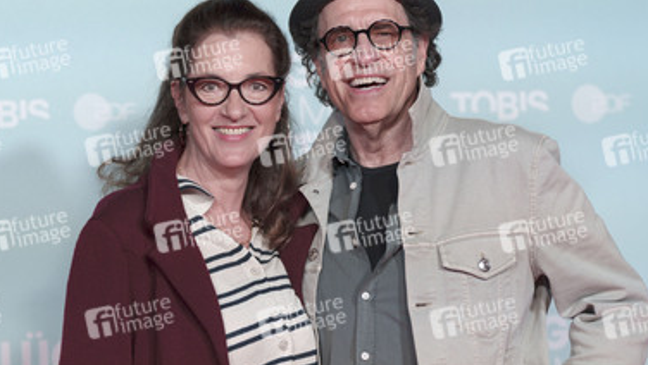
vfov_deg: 9.1
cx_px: 325
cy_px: 189
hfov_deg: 16.1
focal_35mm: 133
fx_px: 2287
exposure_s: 1/250
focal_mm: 106
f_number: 2.8
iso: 500
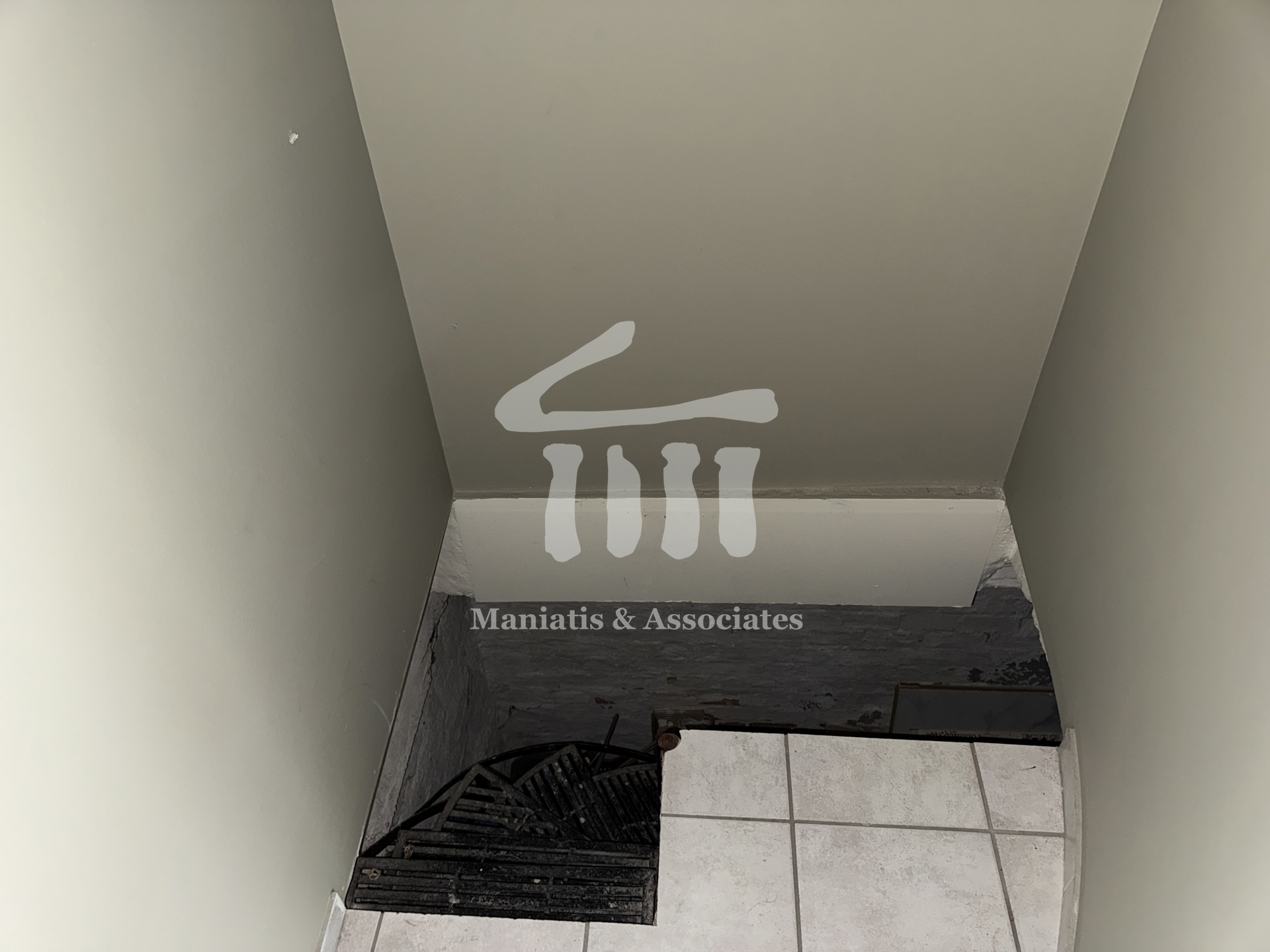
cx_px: 635
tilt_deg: -41.3
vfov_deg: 56.8
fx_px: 881
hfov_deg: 71.6
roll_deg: +3.0
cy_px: 476
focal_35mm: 24
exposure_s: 1/13
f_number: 1.78
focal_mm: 6.76
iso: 100
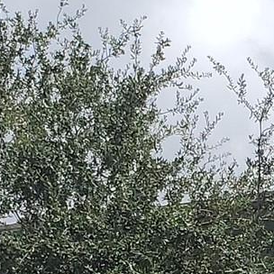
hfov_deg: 14.1
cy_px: 452
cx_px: 295
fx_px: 1084
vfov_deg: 13.3
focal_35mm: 121
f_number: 2.4
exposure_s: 1/1930
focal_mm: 4.3
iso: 50
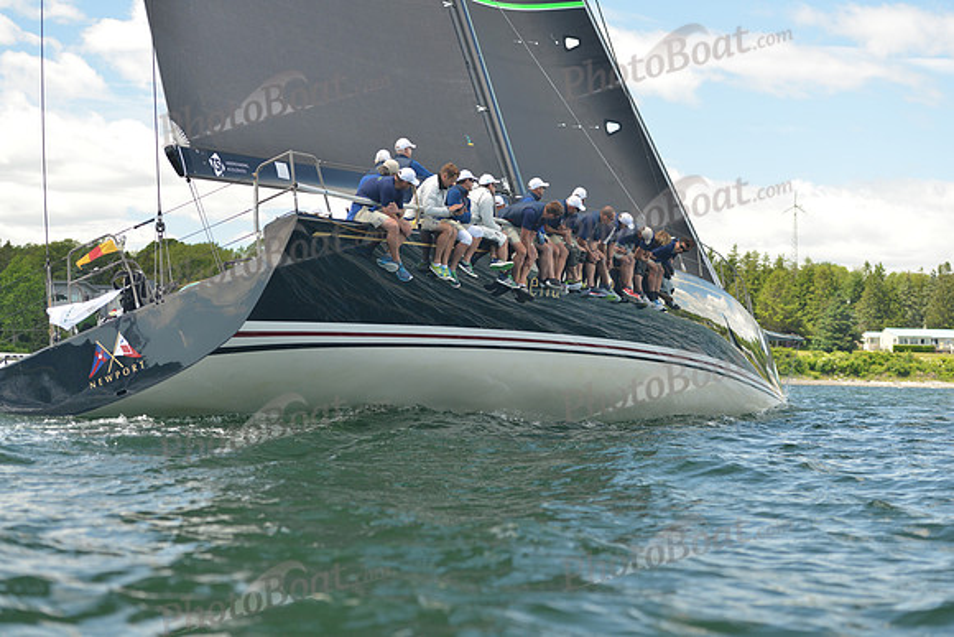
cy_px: 318
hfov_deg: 28.8
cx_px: 477
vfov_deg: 19.5
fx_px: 1855
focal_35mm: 70
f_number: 2.8
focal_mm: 70
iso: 400
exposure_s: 1/800
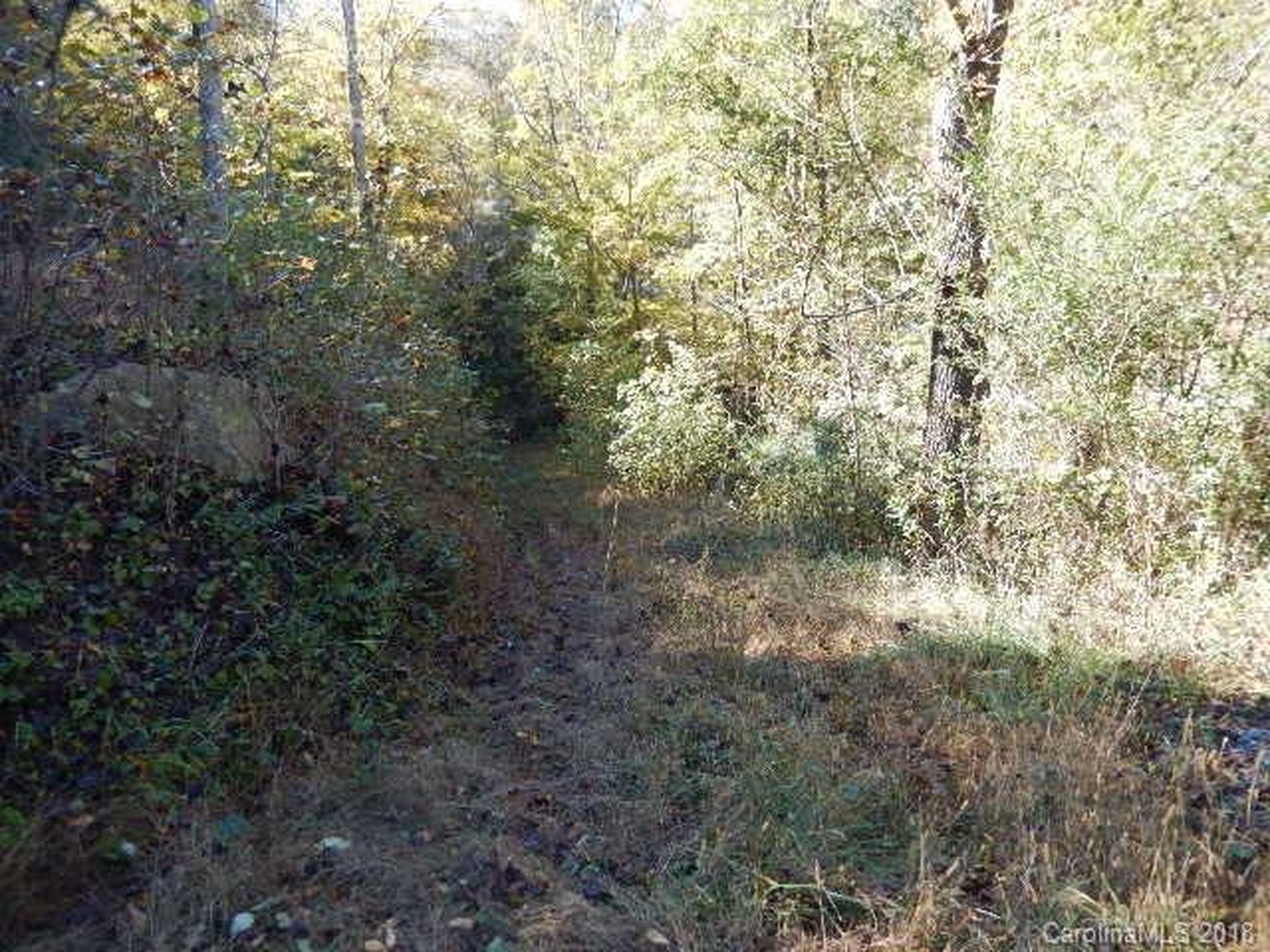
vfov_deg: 54.9
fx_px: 917
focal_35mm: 25
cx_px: 635
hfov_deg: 69.4
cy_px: 476
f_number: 3.4
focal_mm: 4.5
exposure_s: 1/100
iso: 125
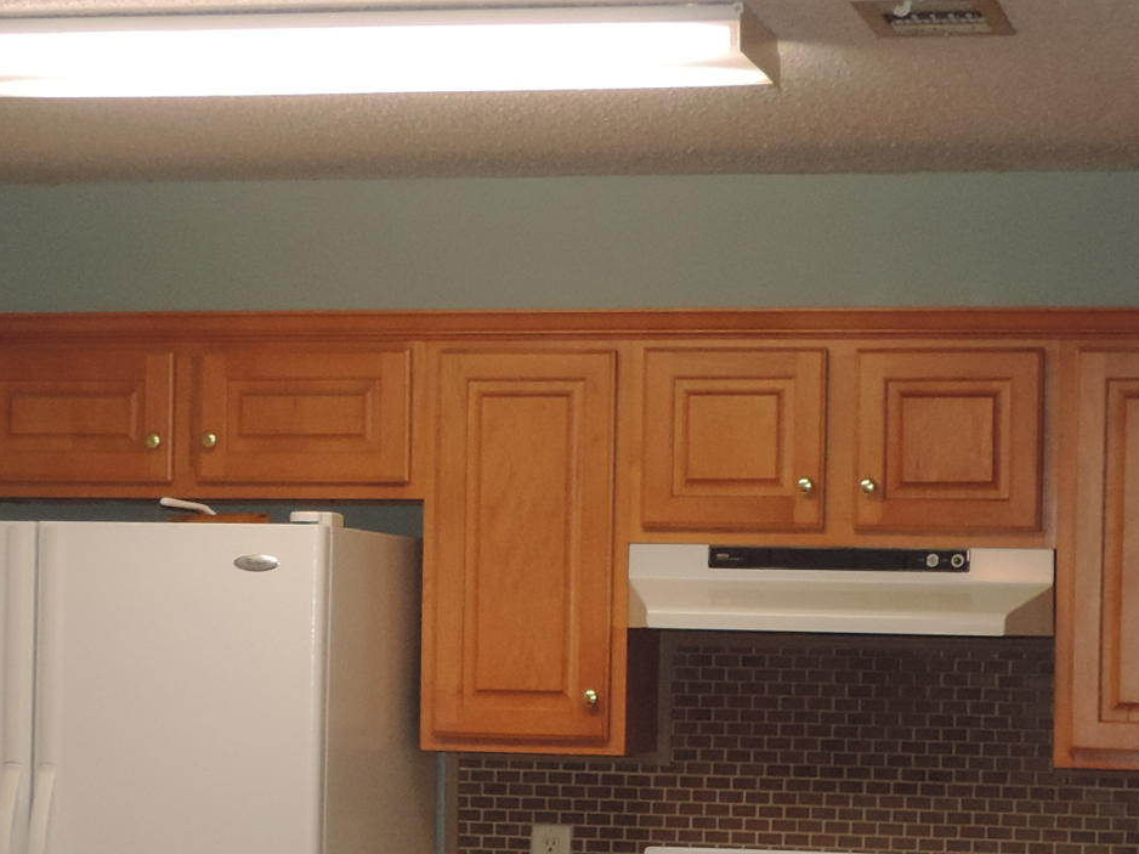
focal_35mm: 96
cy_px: 685
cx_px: 577
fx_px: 3158
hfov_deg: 20.4
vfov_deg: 15.3
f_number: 3.1
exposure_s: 1/30
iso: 200
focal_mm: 5.3
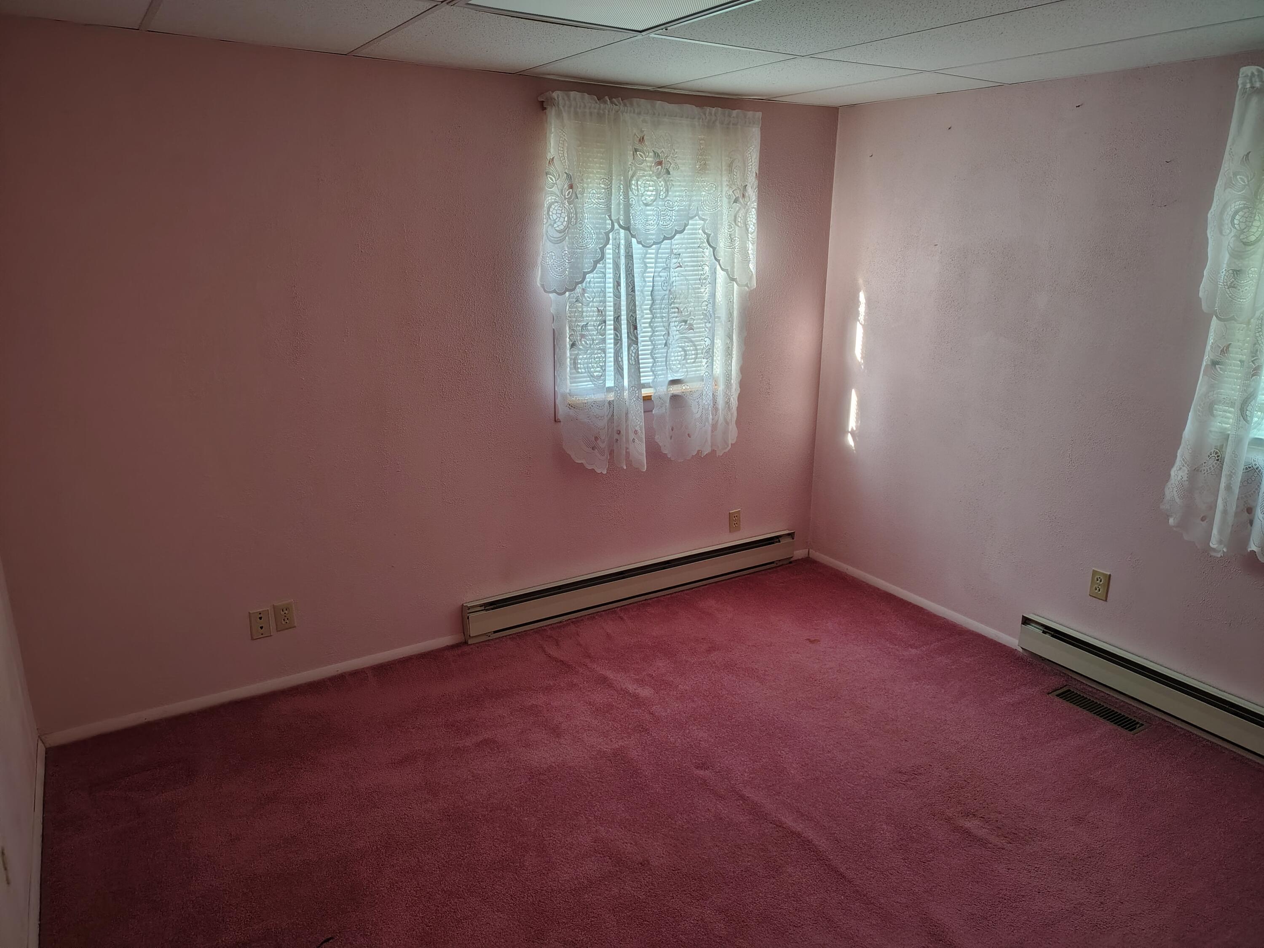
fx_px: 876
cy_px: 474
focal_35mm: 24
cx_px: 632
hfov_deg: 71.6
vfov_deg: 56.8
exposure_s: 1/60
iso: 1046
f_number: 1.8
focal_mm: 5.56
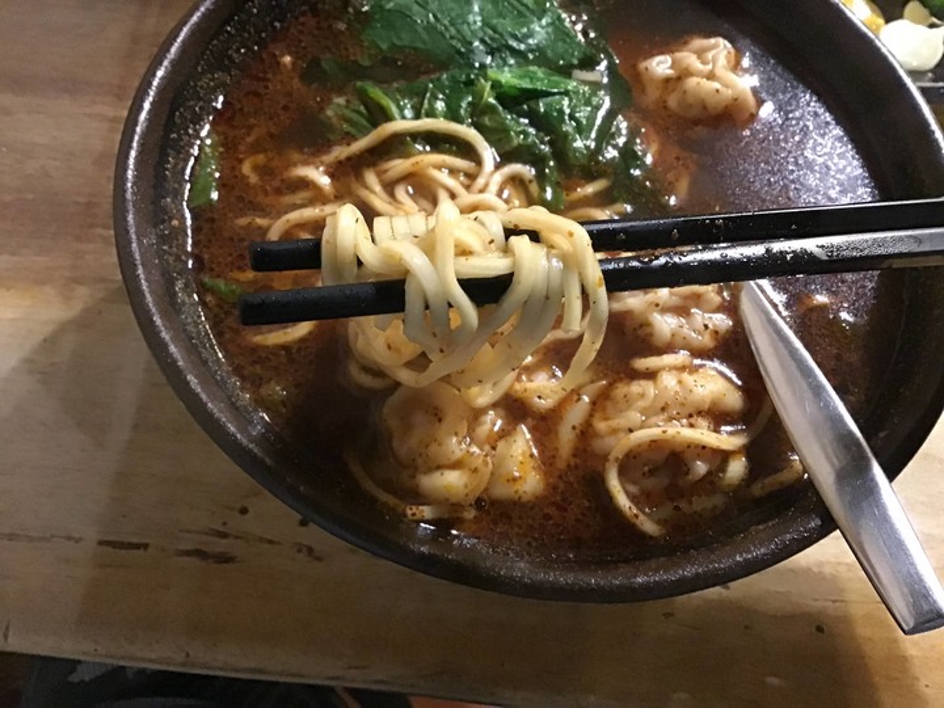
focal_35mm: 31
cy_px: 354
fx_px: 845
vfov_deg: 45.4
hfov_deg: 58.4
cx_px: 472
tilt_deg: -64.1
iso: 640
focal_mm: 3.3
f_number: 2.4
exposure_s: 1/15
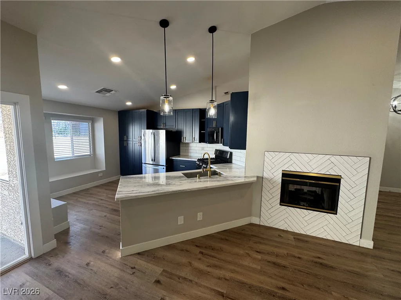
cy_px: 150
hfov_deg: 102.1
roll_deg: -1.3
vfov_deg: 85.7
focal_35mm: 14
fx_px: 162
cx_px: 200
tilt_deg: -5.7
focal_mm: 2.22
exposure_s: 1/120
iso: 125
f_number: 2.2
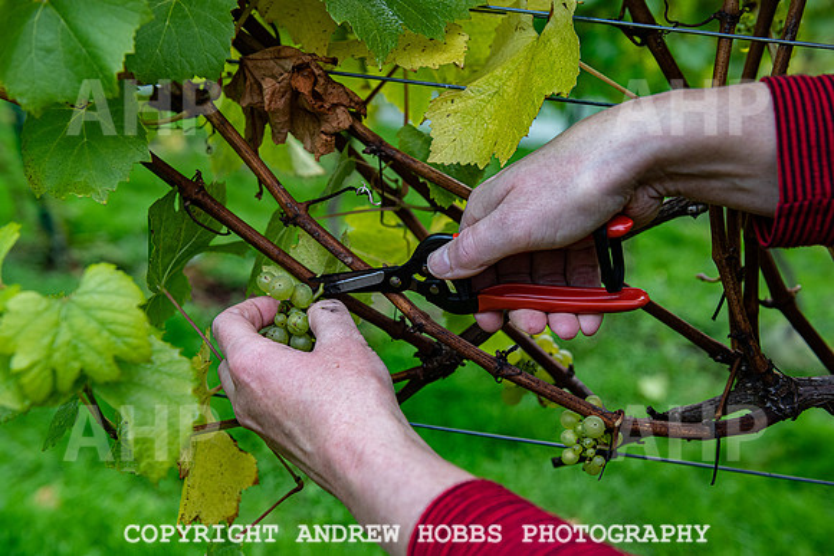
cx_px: 417
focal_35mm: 38
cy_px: 278
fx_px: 880
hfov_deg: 50.7
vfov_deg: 35.1
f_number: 5
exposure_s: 1/320
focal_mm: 38
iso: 560
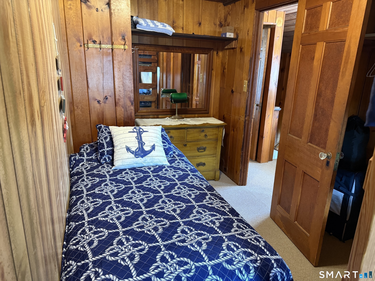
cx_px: 188
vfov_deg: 56.8
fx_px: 260
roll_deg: -1.9
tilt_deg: -15.7
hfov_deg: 71.6
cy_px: 140
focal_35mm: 24
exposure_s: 1/60
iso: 500
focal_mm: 6.76
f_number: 1.78
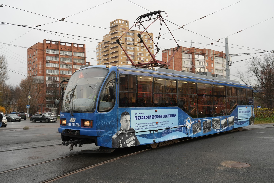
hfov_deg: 53.1
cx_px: 137
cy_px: 92
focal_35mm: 36
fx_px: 274
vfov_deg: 36.9
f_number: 5
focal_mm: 36
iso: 500
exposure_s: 1/250
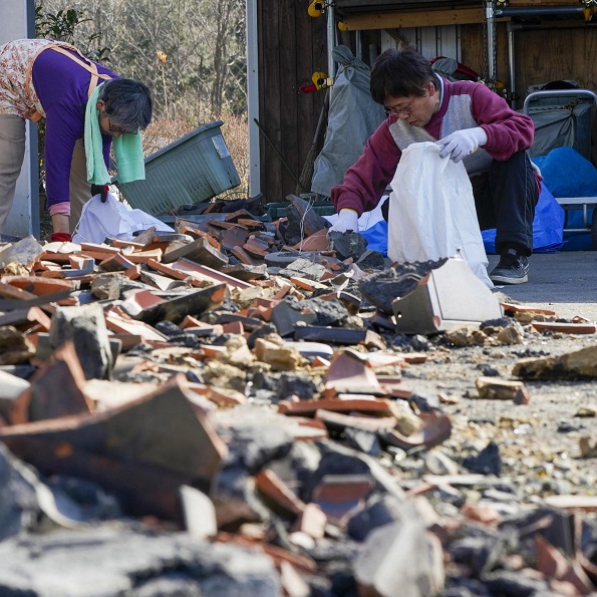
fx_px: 2634
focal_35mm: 135
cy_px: 300
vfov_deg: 12.9
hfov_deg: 12.9
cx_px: 158
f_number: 13
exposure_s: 1/400
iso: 640
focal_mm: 105
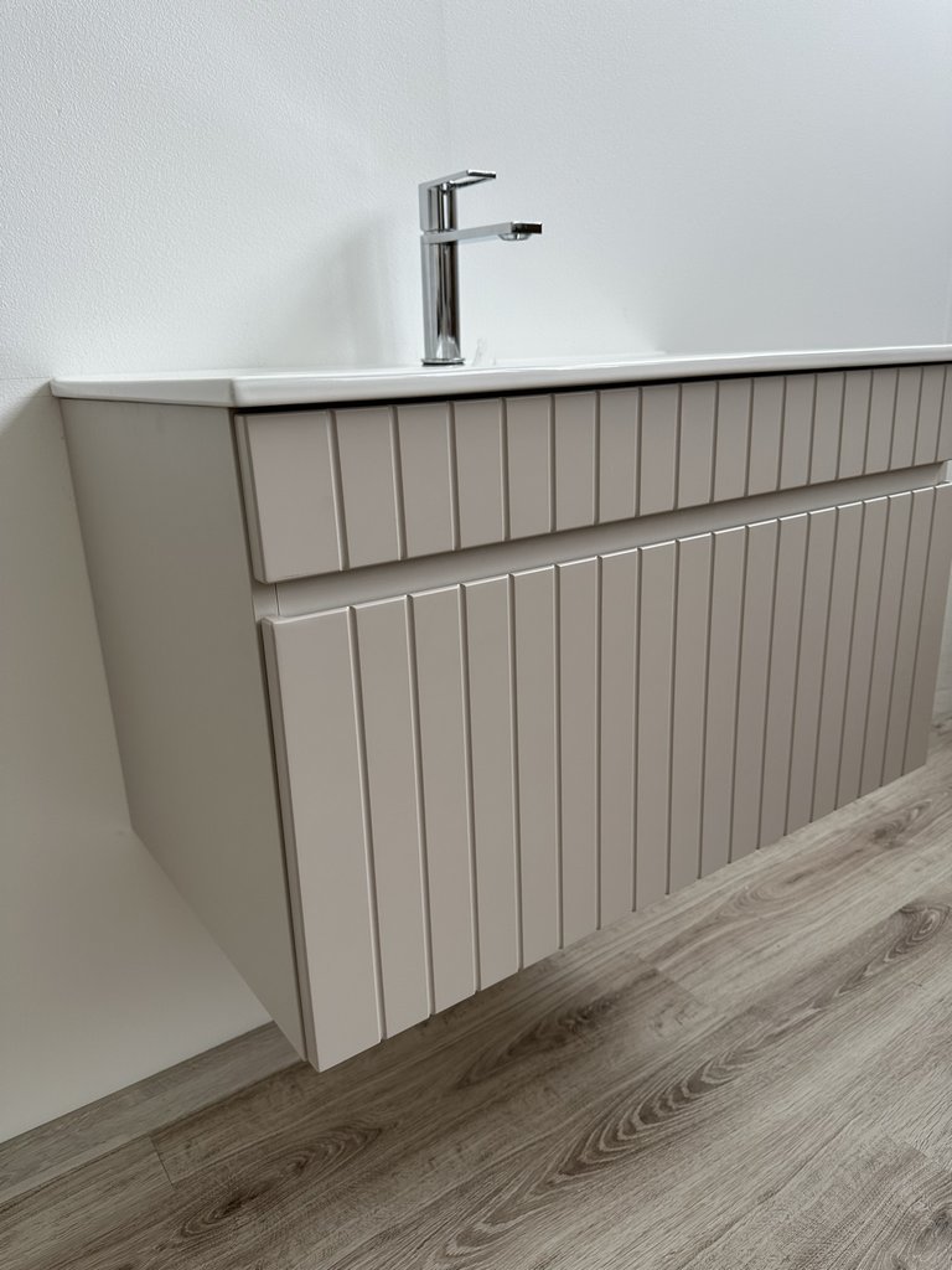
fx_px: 880
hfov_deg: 56.8
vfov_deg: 71.6
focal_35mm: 24
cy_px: 635
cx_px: 476
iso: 100
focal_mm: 6.86
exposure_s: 1/157
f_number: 1.78
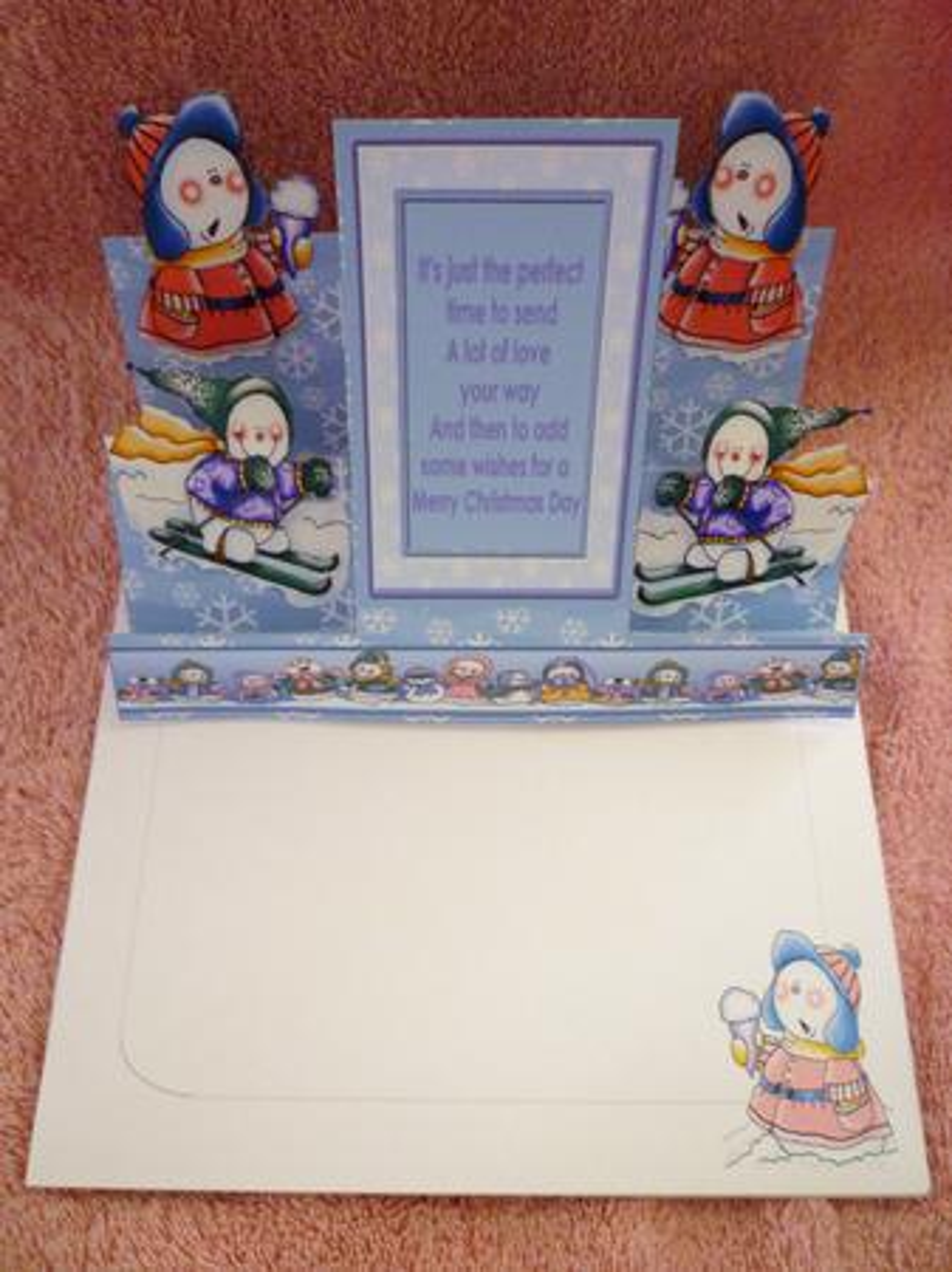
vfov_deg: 61.7
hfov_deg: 48.2
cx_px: 476
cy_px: 636
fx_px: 1064
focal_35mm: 29
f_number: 3.3
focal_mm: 5.2
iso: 400
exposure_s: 1/25
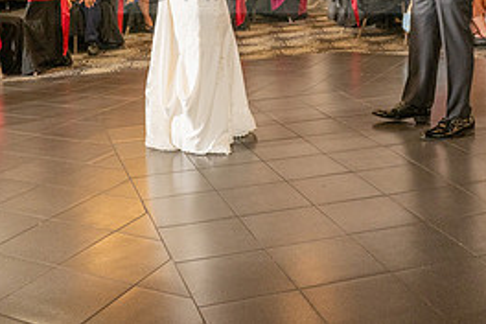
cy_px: -8
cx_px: 243
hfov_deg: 35.6
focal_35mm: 56
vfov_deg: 23.1
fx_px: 756
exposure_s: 1/125
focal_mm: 24
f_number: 4.5
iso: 800
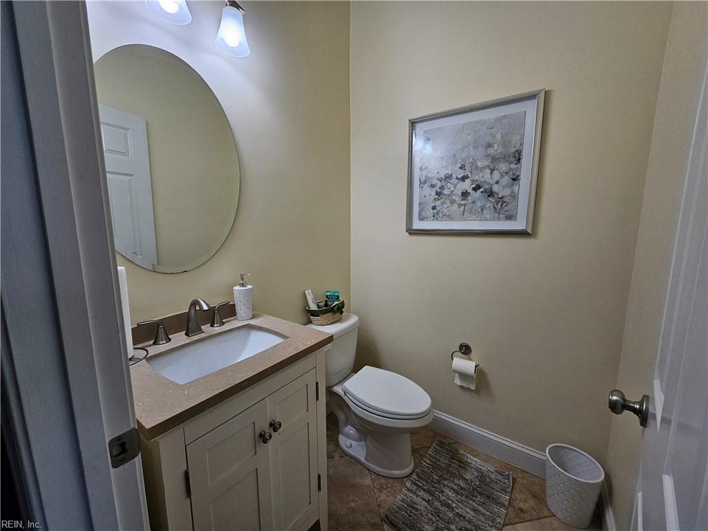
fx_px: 266
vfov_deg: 89.9
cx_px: 354
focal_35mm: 13
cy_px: 266
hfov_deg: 106.2
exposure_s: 1/60
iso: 40
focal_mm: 1.74
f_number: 2.2
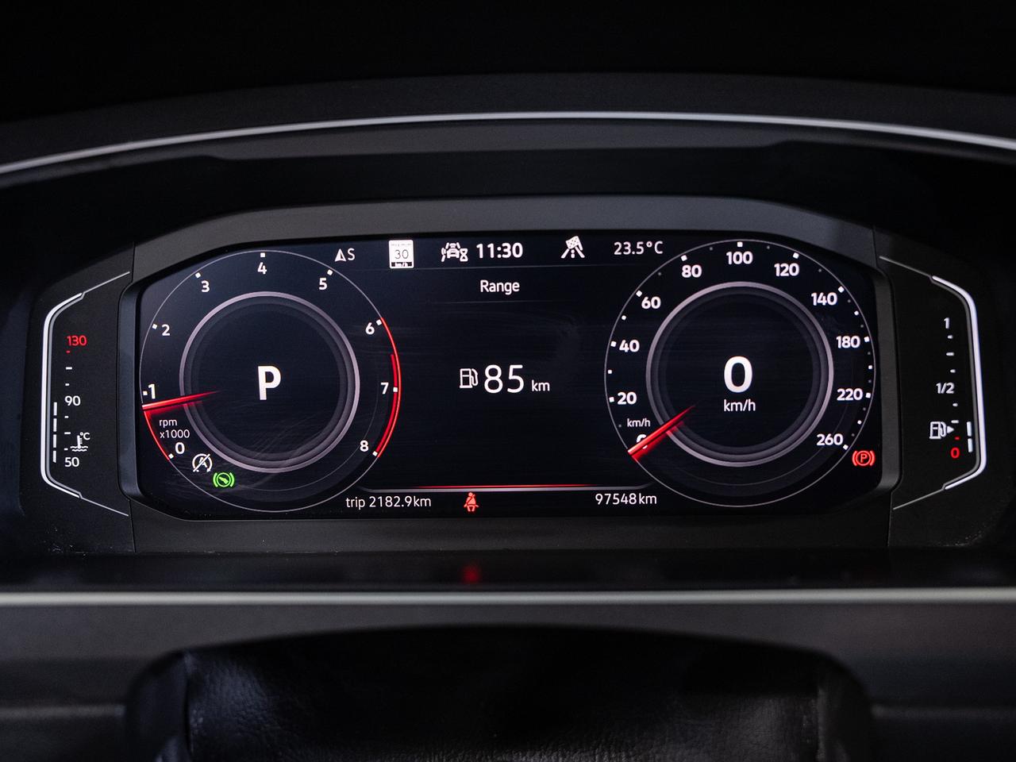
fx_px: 1025
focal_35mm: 35
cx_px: 508
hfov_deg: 52.7
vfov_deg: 40.8
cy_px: 381
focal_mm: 32.3
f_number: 3.5
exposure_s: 1/40
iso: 800
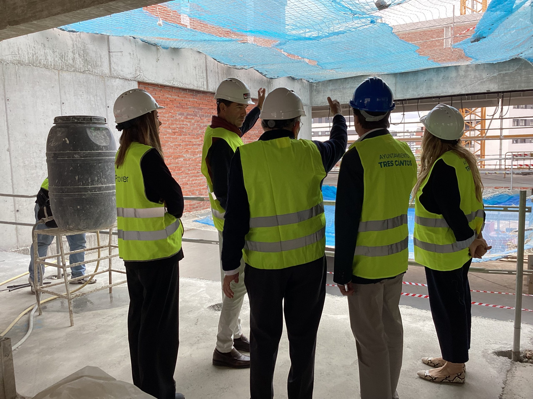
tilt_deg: -5.2
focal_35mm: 31
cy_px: 200
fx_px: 477
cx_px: 266
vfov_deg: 45.4
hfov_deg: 58.4
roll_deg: +1.3
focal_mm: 3.3
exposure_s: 1/100
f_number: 2.4
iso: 32
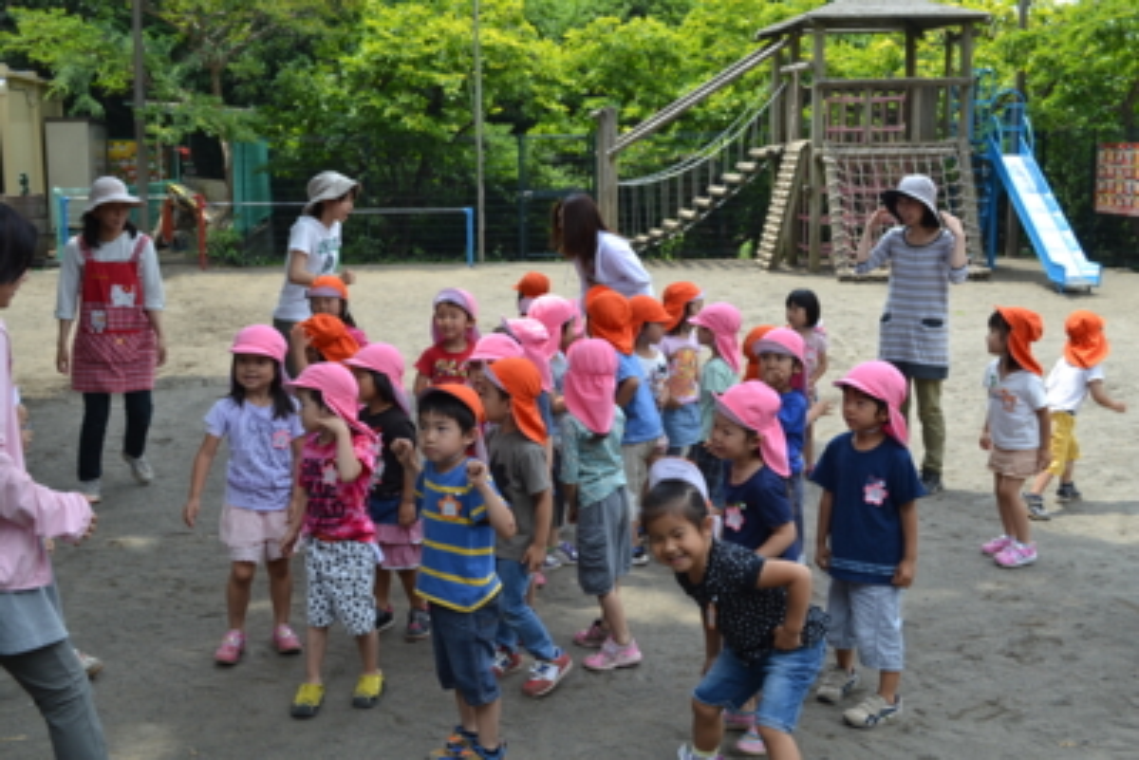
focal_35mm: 42
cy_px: 380
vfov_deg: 31.9
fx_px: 1329
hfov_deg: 46.4
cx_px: 570
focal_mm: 28
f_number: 6.3
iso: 100
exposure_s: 1/160
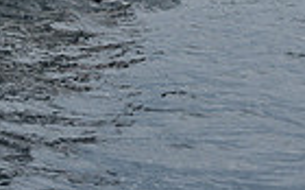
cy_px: -387
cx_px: 34
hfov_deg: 7.1
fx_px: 2456
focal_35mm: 296
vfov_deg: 4.3
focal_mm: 70
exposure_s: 1/800
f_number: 10
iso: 250
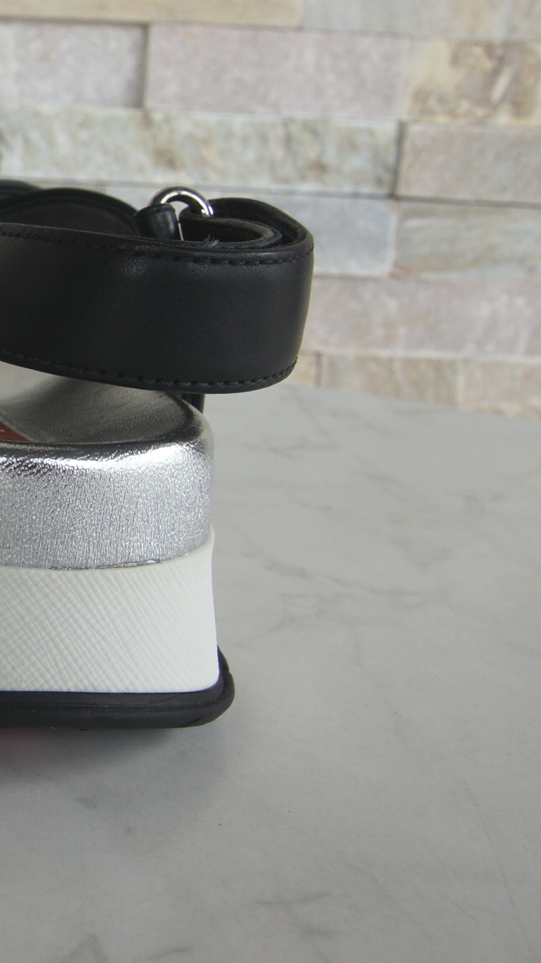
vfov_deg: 38.9
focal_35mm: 53
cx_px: -263
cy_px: 368
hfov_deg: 19.7
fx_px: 1353
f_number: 9
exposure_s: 1/60
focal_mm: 17
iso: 200
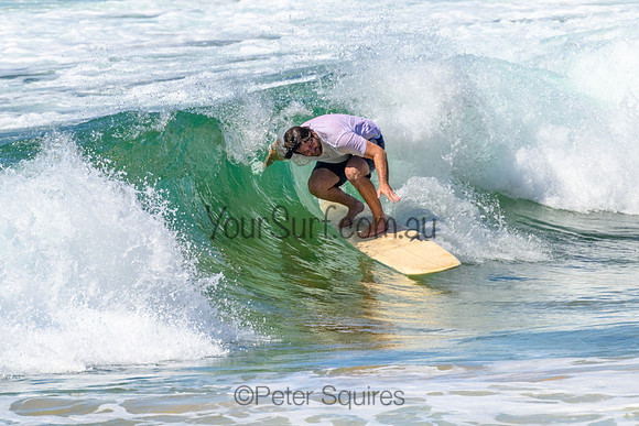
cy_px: 162
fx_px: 19539
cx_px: 299
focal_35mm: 1101
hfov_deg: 1.9
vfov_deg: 1.3
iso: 900
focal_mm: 800
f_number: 11
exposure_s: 1/2000
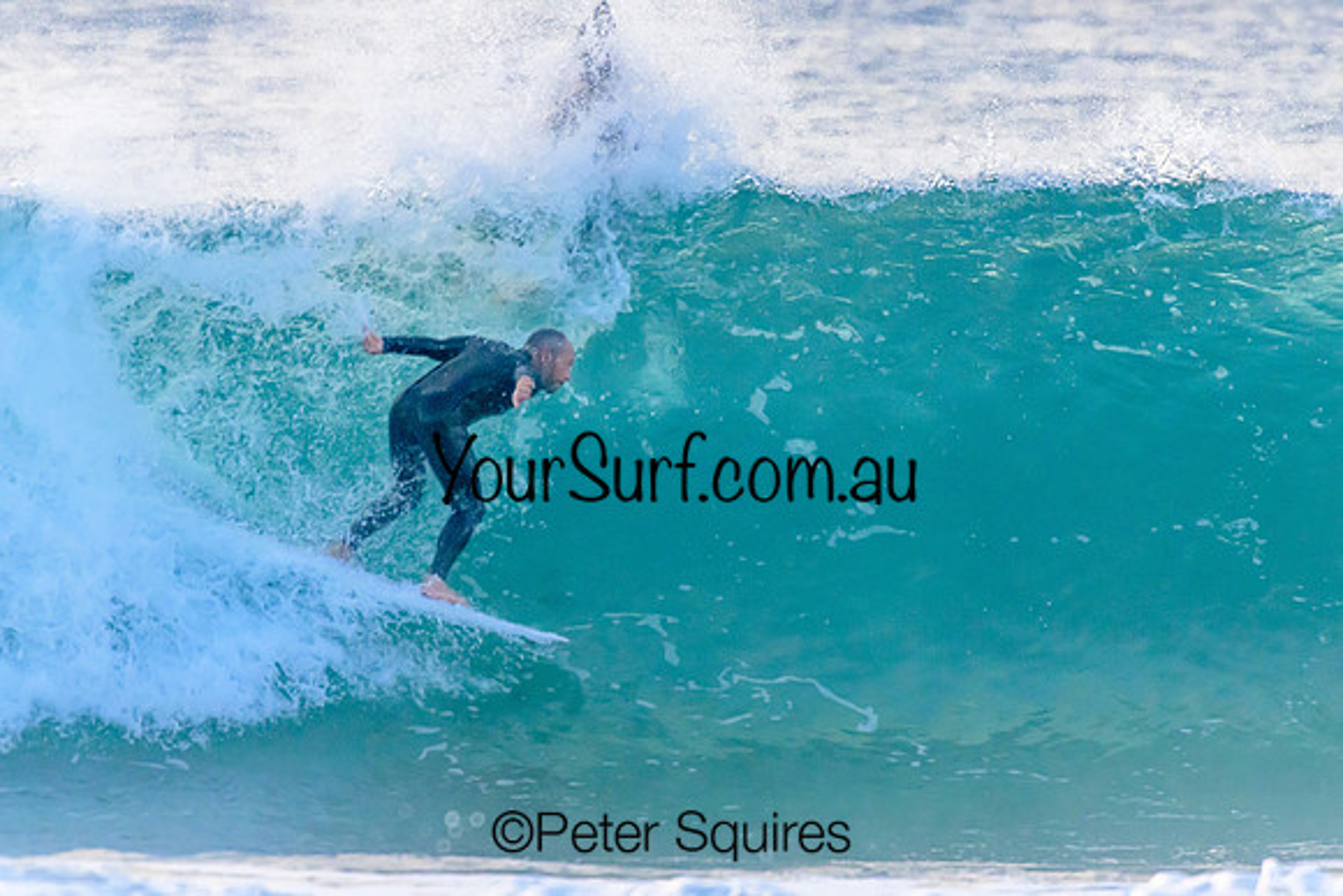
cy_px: 448
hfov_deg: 2.6
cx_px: 672
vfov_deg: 1.7
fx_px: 29850
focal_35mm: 800
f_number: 11
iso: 3600
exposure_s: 1/2000
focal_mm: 800
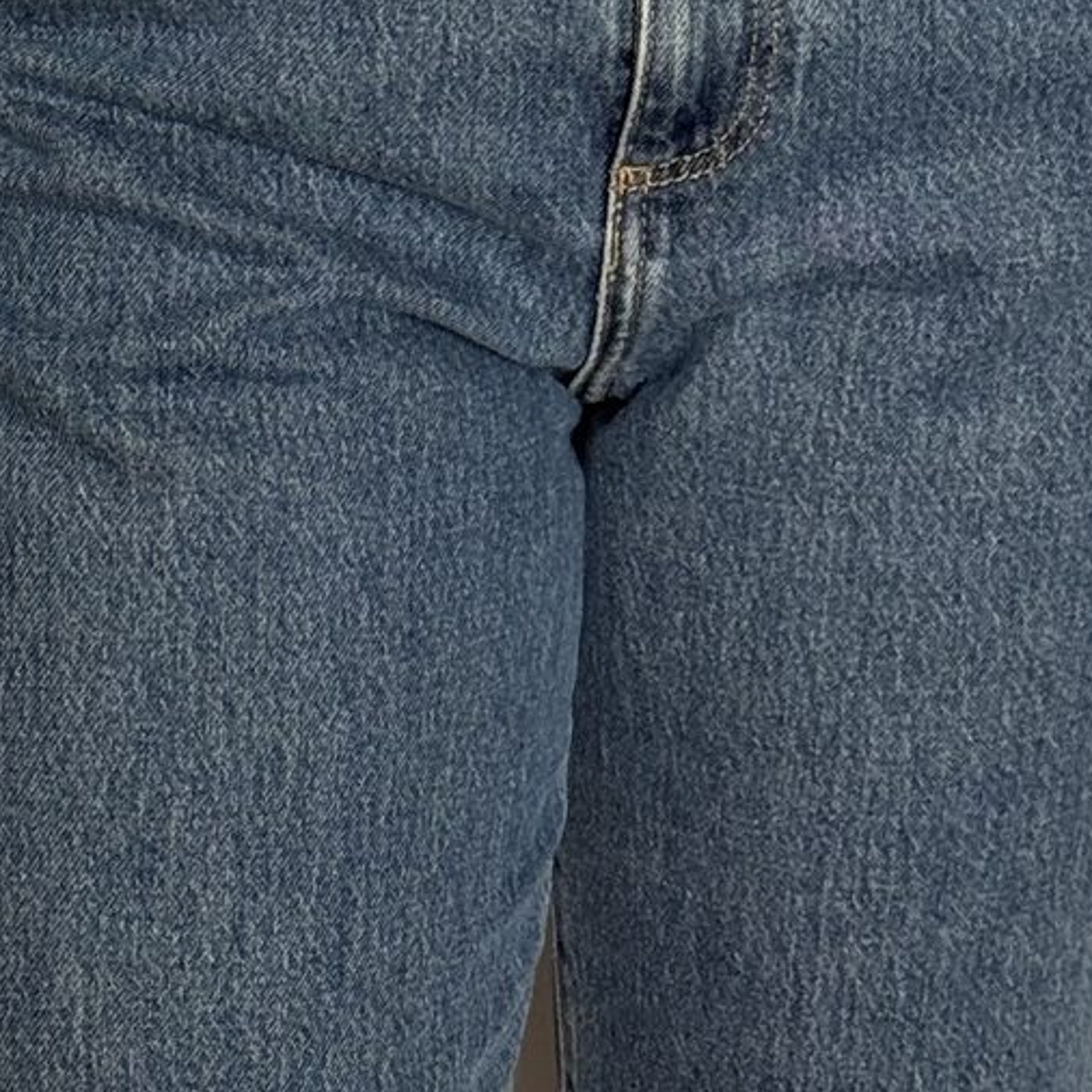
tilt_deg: -23.3
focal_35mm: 161
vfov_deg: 10.7
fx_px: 5746
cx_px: 570
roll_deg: -1.3
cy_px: 1267
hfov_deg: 10.9
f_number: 1.78
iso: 100
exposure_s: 1/118
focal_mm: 6.76
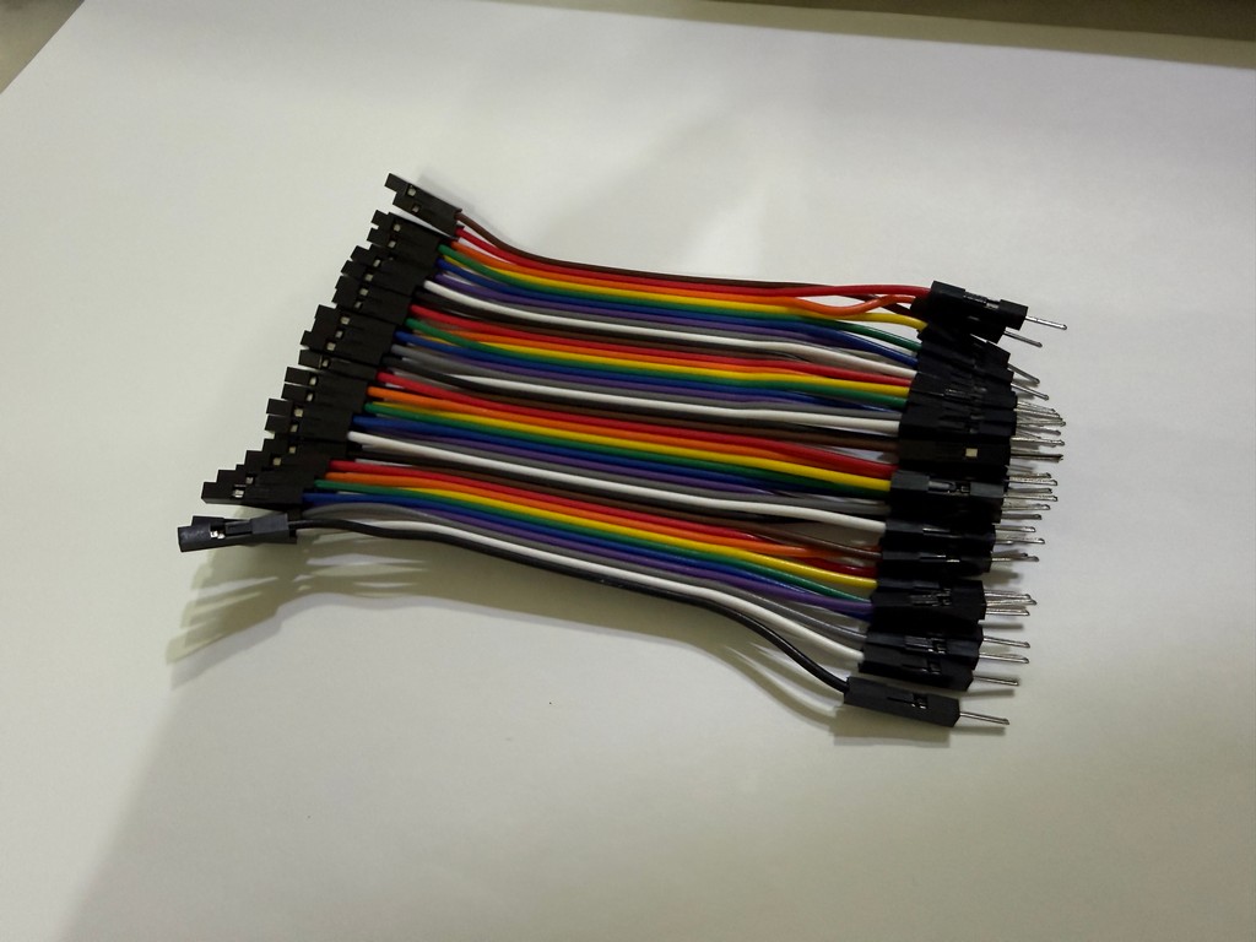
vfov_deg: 54.9
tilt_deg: -62.5
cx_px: 628
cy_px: 471
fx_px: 907
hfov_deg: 69.4
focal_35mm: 25
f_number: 2.2
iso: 320
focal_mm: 2.22
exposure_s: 1/60
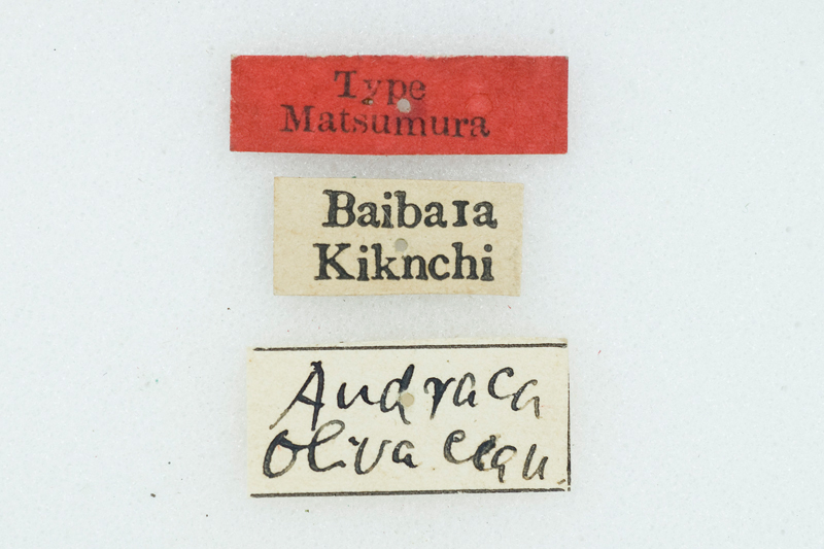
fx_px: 2059
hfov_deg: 22.6
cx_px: 412
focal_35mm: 90
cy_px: 274
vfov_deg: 15.2
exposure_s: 1/80
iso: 100
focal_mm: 60
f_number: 8
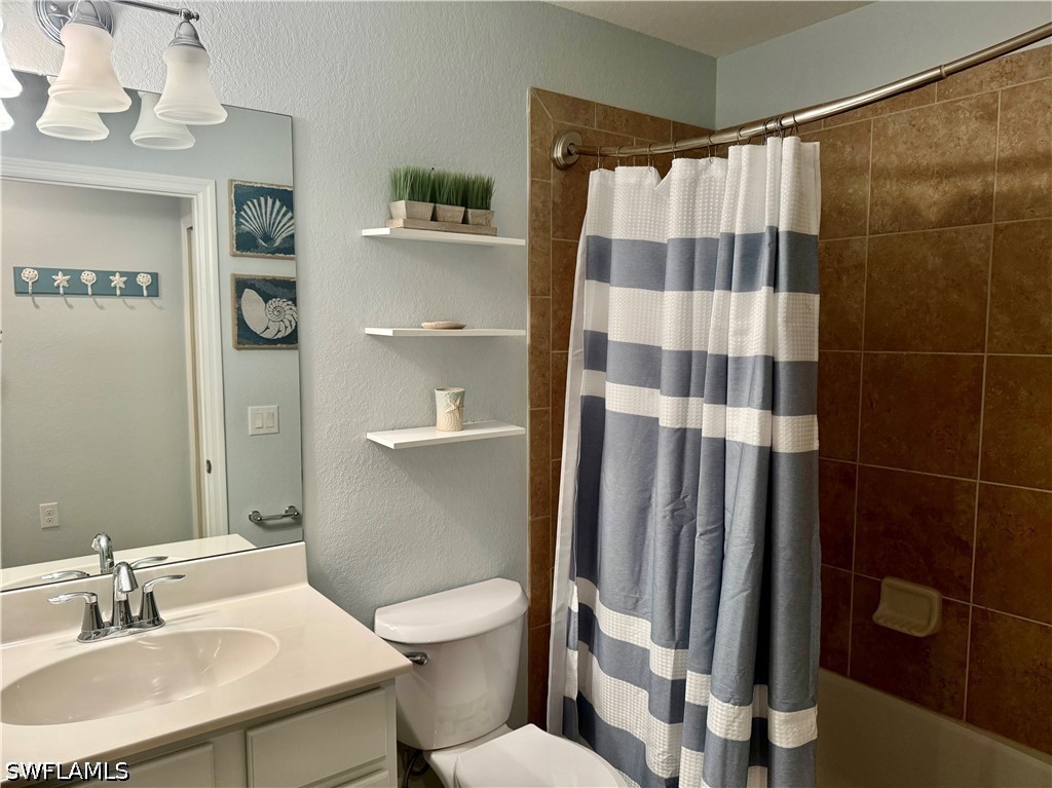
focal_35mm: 24
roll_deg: -0.2
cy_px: 394
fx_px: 729
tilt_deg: -4.9
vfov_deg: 56.8
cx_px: 526
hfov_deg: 71.6
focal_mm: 6.76
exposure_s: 1/120
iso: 160
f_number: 1.78
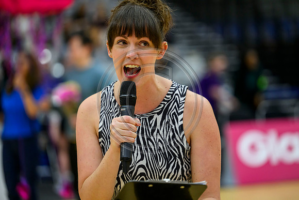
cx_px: 150
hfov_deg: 14.2
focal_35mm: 145
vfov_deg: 9.5
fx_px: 1205
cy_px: 100
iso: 3200
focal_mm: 145
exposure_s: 1/800
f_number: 2.8
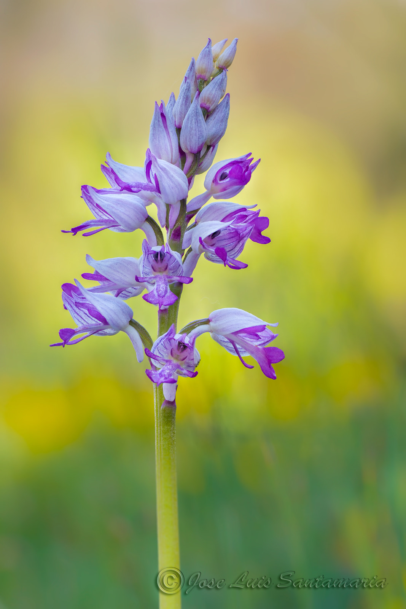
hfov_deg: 10.2
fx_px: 2283
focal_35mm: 135
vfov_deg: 15.2
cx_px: 203
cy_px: 304
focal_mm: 90
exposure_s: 1/60
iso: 100
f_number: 8
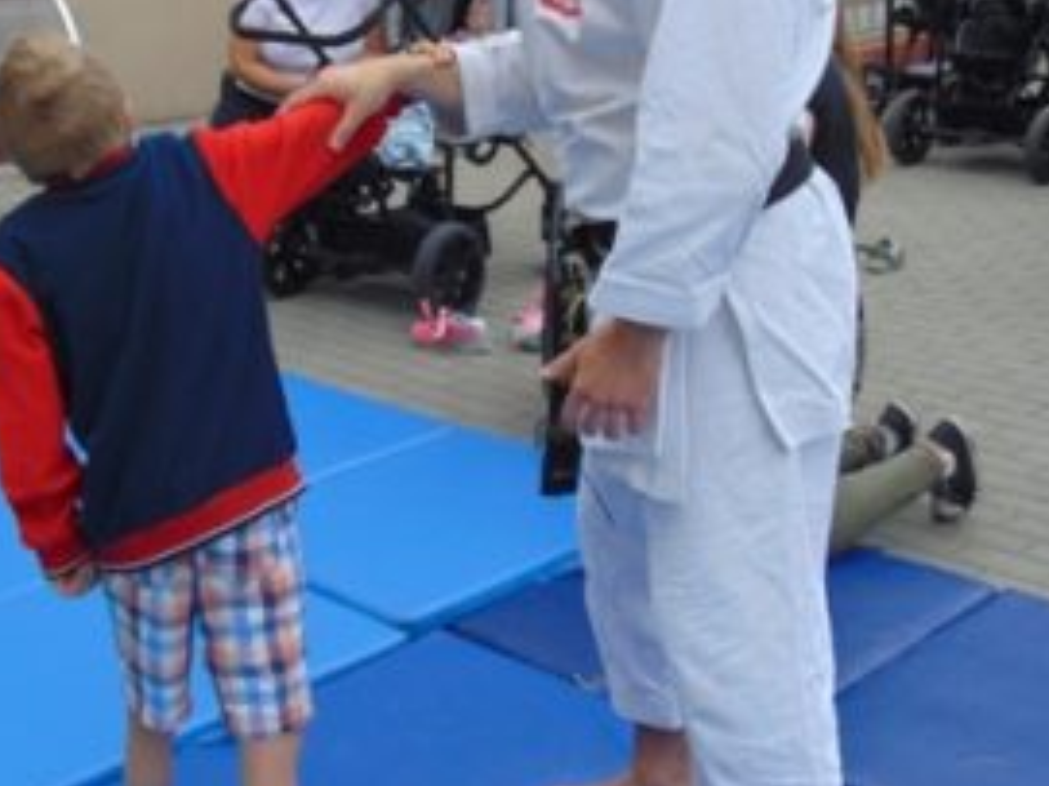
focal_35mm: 59
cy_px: 240
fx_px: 1787
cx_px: 399
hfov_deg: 32.6
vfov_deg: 24.6
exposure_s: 1/320
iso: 80
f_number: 3
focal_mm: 4.5
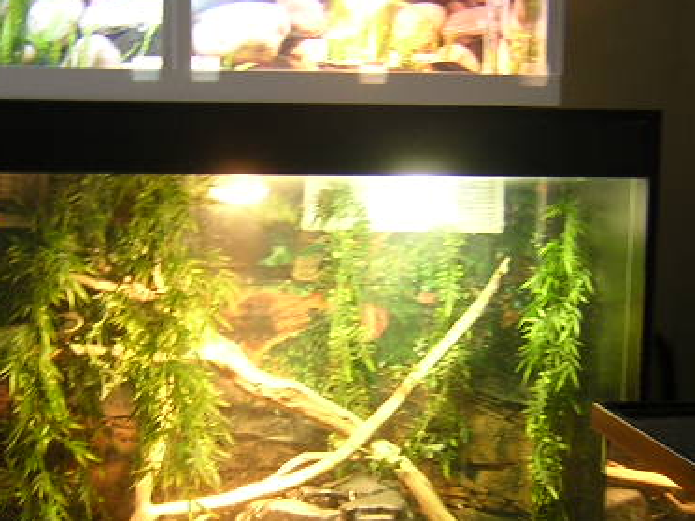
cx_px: 308
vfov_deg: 23.6
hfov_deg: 31.2
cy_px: 308
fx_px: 1245
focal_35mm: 62
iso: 100
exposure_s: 1/2.7
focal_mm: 4.7
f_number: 2.6
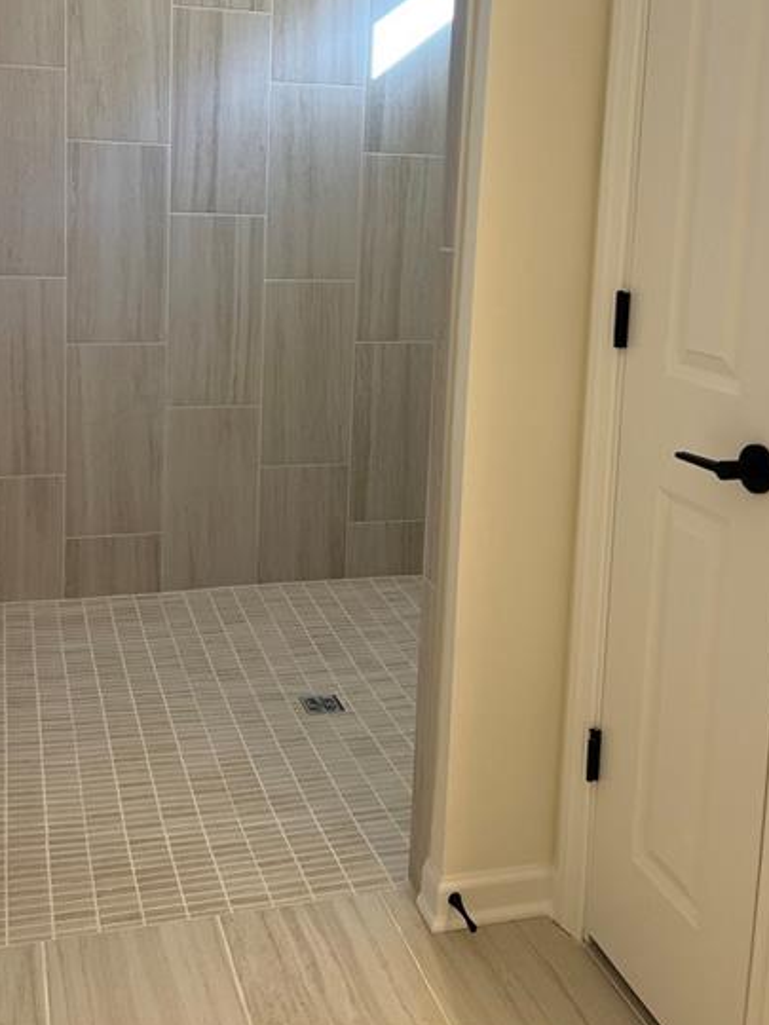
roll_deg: -2.7
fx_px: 1096
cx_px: 294
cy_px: 319
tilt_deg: -6.9
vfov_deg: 49.0
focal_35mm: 37
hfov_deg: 38.5
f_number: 1.5
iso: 64
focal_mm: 5.7
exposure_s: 1/123
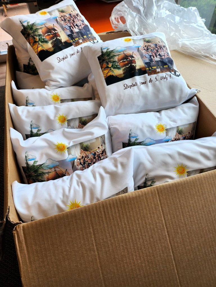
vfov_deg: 71.6
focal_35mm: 24
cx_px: 108
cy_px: 144
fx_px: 200
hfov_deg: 56.8
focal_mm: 5
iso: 50
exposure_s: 1/296
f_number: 1.8
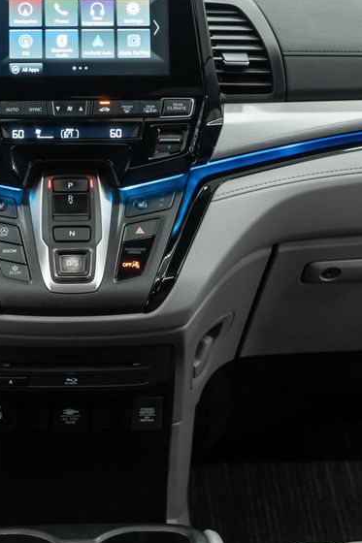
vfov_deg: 28.0
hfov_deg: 18.8
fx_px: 1087
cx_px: 79
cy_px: 339
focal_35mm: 72
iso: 640
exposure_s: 1/40
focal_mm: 28
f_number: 3.2
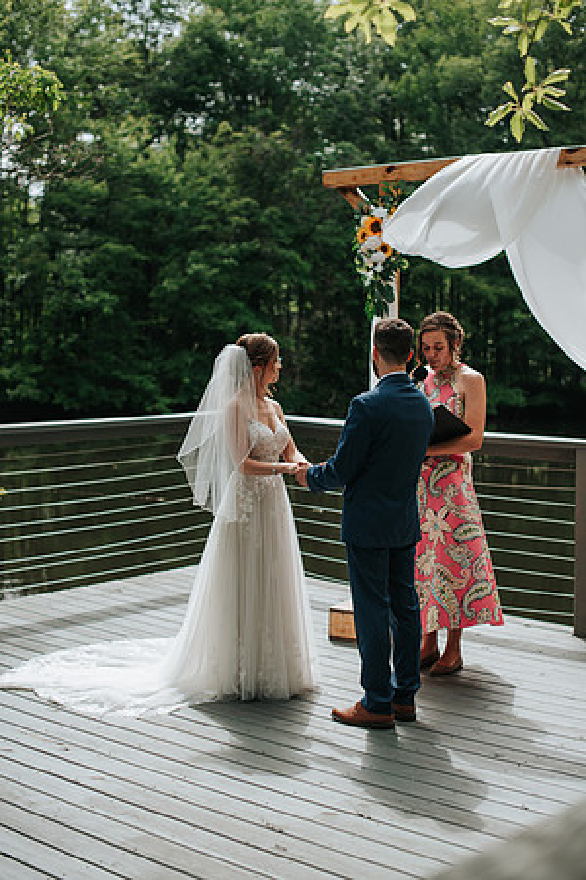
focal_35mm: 50
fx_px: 1221
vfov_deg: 39.6
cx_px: 293
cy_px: 440
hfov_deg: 27.0
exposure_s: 1/800
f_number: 2.8
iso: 100
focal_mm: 50
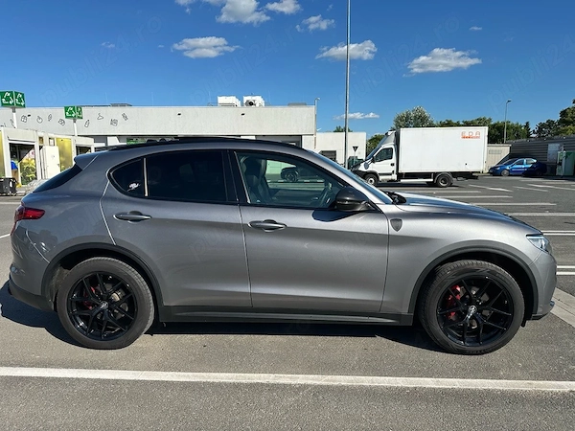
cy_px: 216
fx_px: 399
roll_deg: -0.1
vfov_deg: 56.8
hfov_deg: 71.6
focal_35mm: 24
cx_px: 288
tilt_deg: -8.6
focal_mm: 6.86
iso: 80
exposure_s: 1/5263
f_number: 1.78
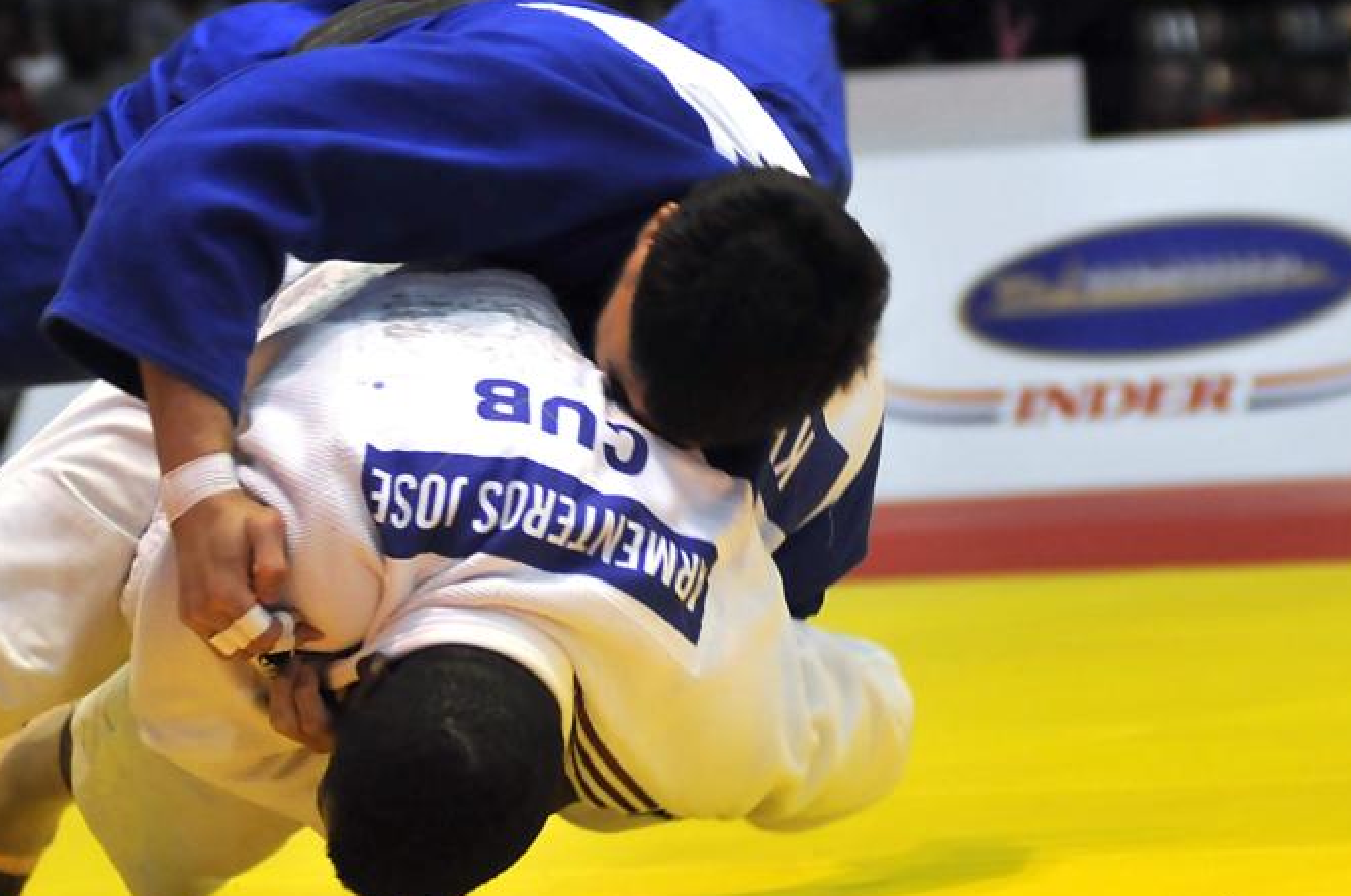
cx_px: 409
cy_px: 512
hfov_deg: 11.2
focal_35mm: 184
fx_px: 6893
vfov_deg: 7.4
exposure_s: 1/500
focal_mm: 80
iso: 800
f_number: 2.8
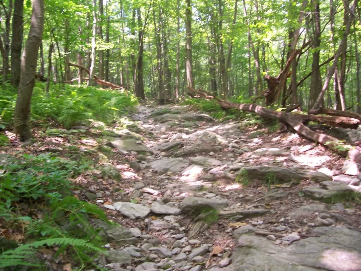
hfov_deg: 54.0
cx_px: 180
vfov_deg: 41.8
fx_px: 355
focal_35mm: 34
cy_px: 136
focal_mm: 5.6
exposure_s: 1/60
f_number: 2.7
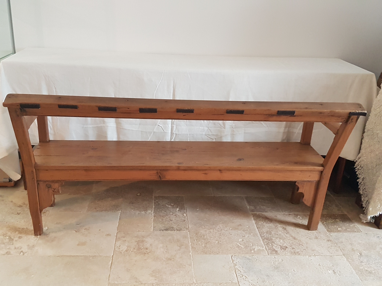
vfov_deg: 53.1
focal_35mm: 26
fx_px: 287
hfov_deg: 67.3
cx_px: 191
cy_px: 143
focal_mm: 4.2
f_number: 1.7
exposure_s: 1/25
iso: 250
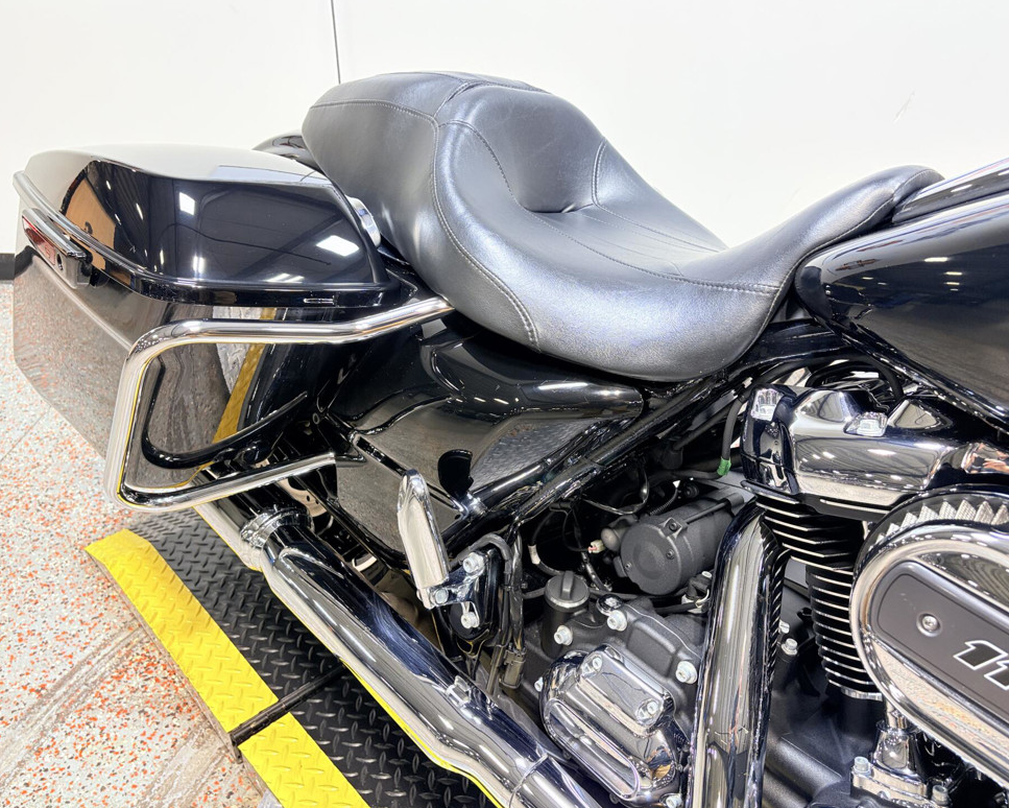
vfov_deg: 51.5
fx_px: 836
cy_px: 396
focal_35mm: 28
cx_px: 488
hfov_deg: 62.2
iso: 125
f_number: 1.6
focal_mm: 5.96
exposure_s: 1/120
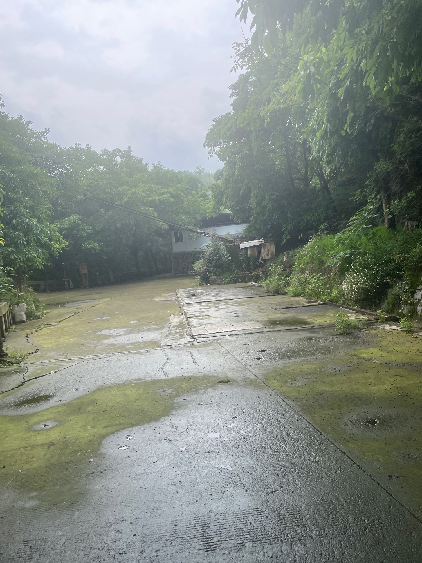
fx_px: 423
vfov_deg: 67.3
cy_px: 282
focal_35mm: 26
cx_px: 211
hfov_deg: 53.1
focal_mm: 4.2
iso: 50
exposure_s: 1/1103
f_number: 1.6
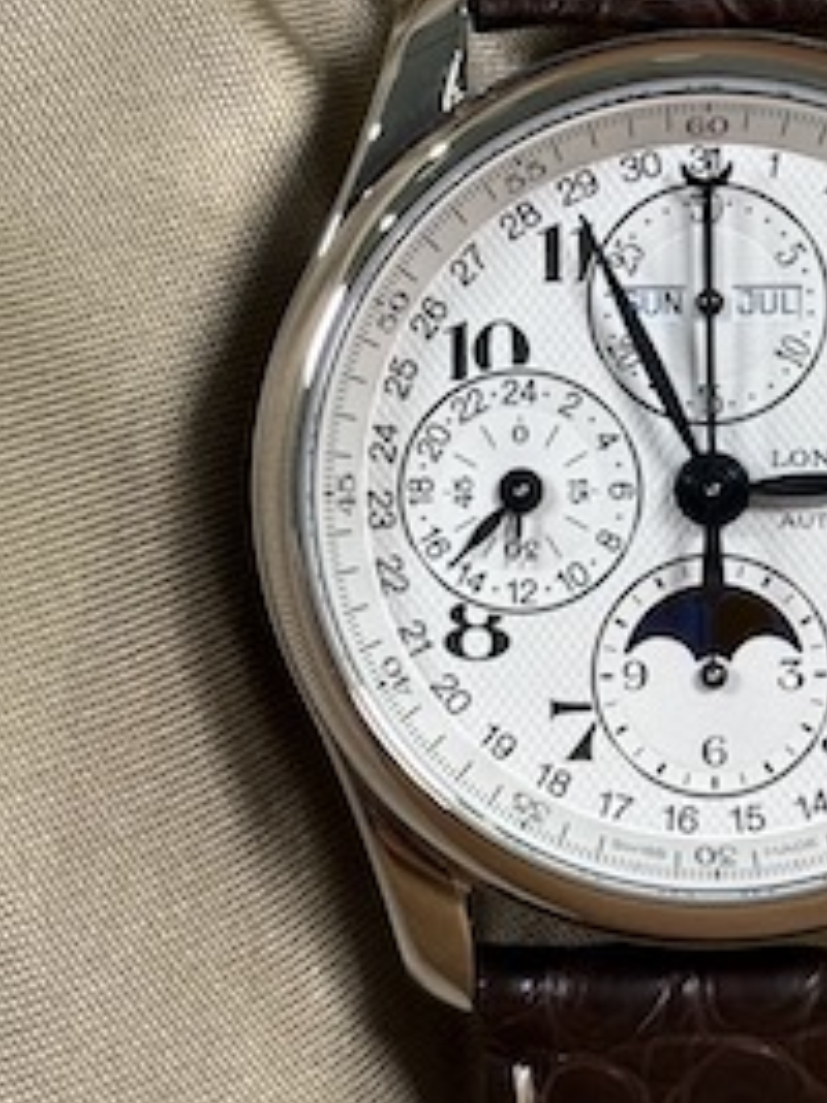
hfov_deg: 10.3
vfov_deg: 13.7
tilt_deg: -21.6
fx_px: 4591
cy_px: 314
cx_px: 579
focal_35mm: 144
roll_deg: -0.9
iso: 100
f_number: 1.78
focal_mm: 6.76
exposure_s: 1/60
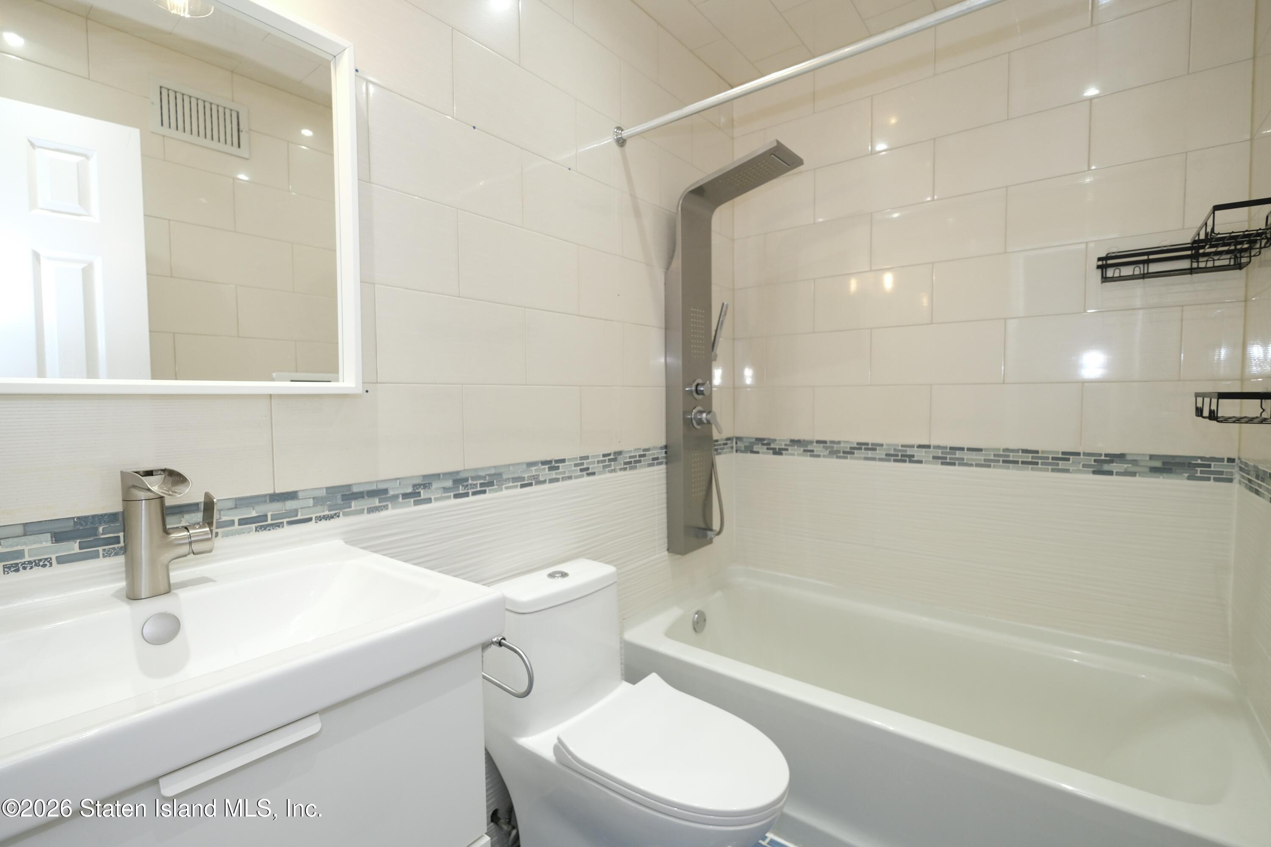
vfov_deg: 73.7
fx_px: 565
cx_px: 636
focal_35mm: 16
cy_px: 424
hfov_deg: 96.7
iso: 640
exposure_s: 1/100
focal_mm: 10.5
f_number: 4
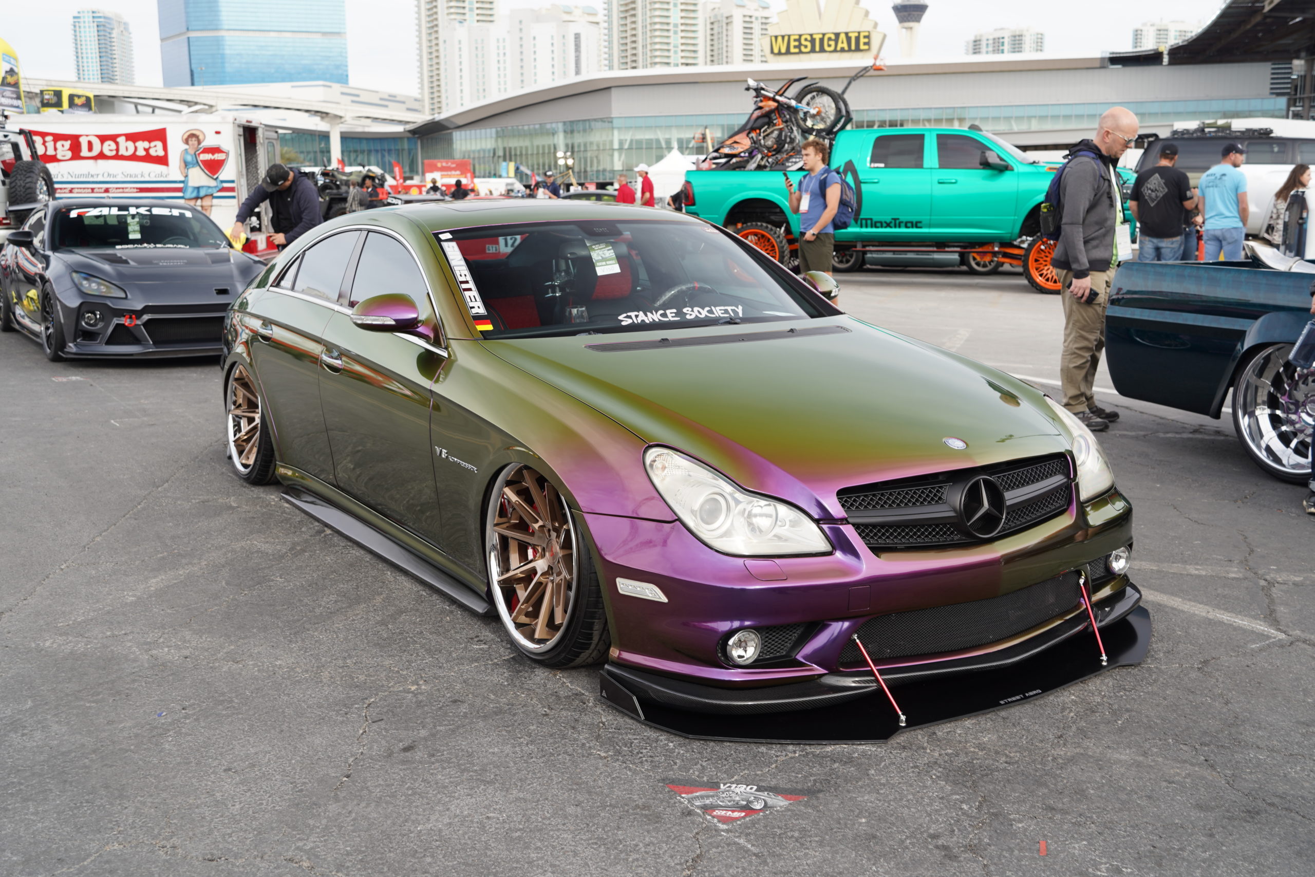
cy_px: 438
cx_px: 658
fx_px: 1315
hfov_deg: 53.1
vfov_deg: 36.9
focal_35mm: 36
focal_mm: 36
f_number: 5.6
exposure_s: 1/100
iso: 100
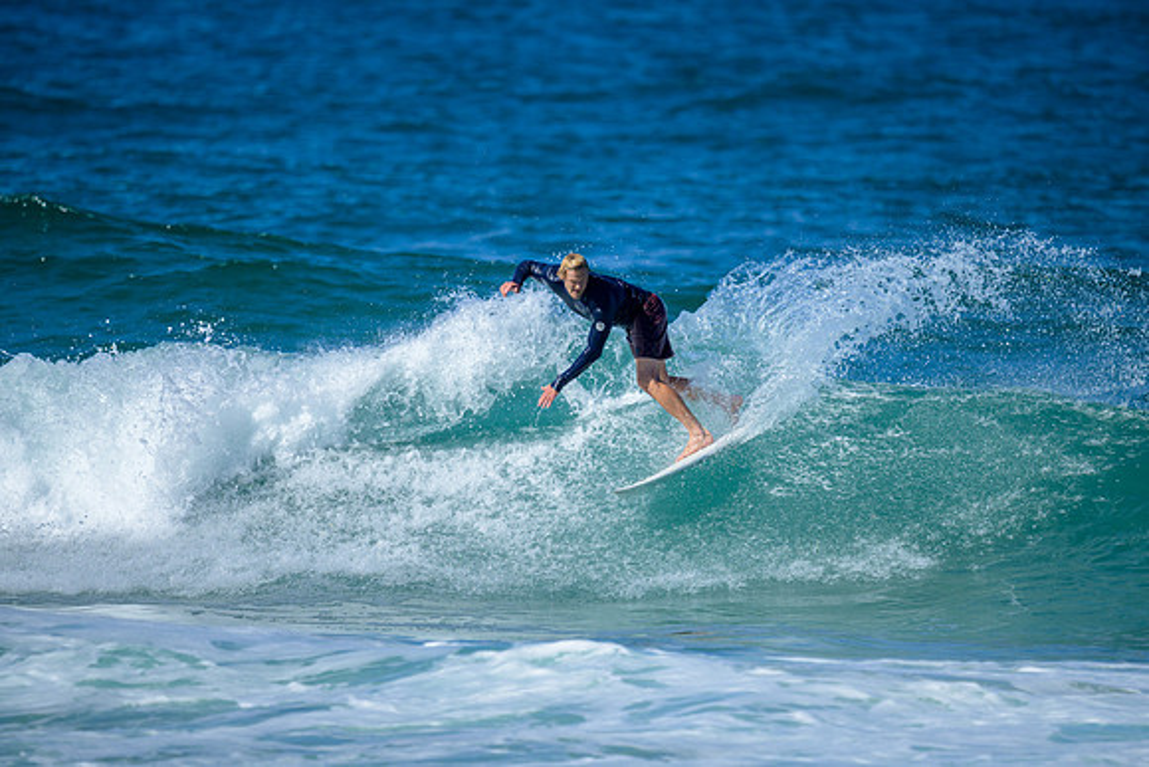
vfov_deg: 1.7
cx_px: 574
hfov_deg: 2.6
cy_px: 384
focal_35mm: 800
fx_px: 25538
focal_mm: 800
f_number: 6.3
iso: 320
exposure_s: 1/2500
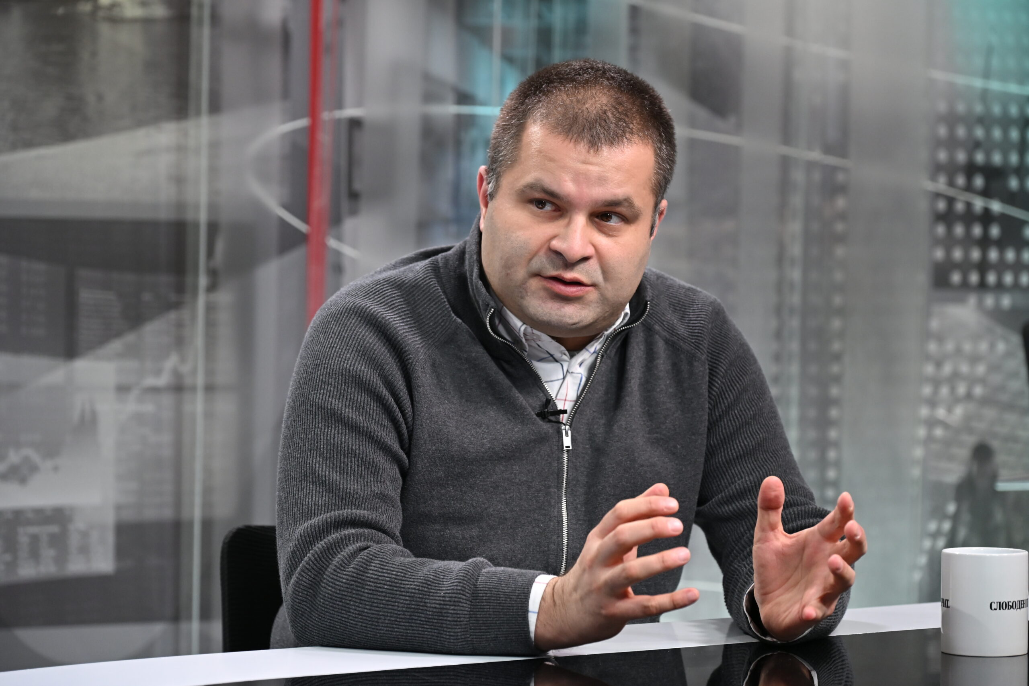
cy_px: 343
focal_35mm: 101
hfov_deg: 20.2
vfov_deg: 13.6
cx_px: 514
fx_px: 2887
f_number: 4.5
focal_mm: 101
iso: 1600
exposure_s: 1/250
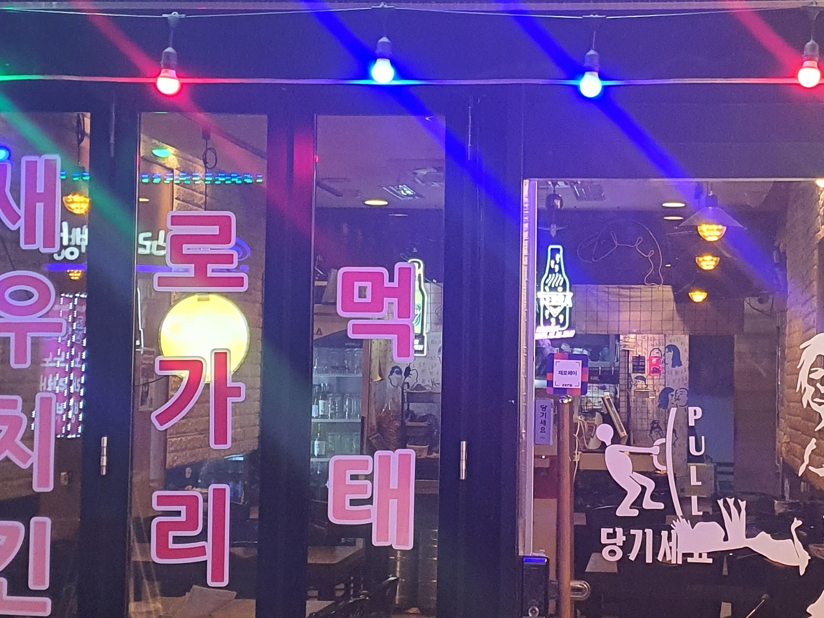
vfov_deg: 22.2
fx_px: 1571
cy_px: 284
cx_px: 572
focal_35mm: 66
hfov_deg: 29.1
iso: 320
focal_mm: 4.3
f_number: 1.5
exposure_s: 1/120
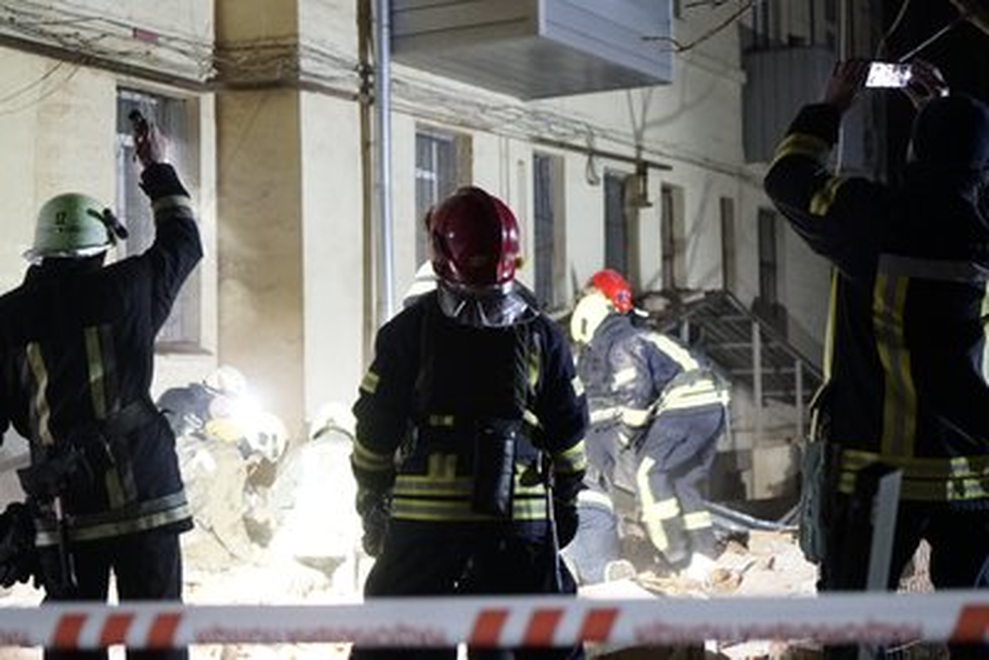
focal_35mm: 53
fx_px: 1456
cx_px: 494
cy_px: 330
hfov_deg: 37.5
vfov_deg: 25.5
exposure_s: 1/50
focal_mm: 53
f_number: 4
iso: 12800
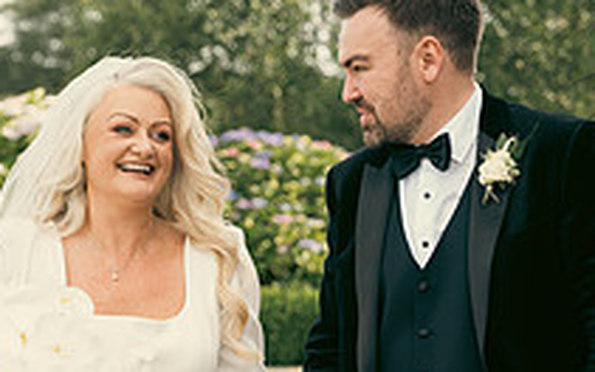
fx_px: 3179
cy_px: 320
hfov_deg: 10.7
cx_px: 127
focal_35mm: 196
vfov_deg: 6.7
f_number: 3.5
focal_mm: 70
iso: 125
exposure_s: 1/400
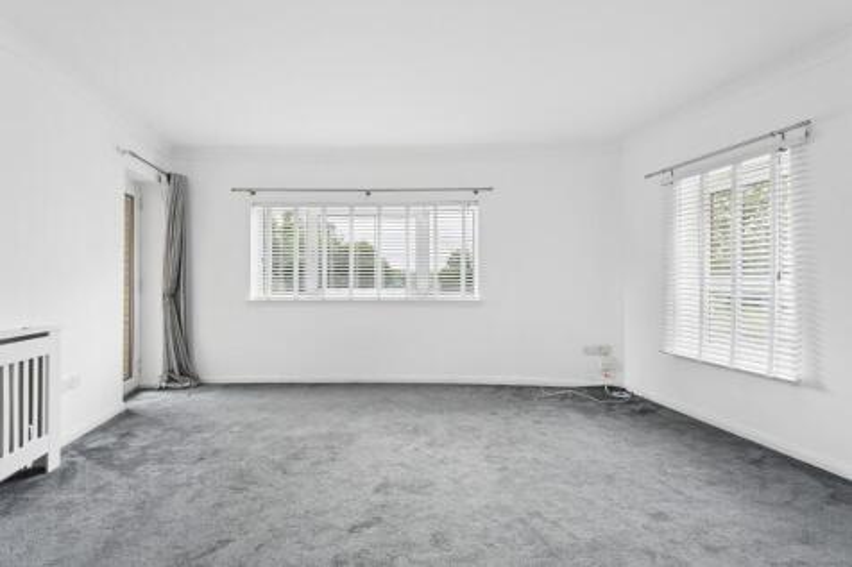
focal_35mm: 17
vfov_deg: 70.4
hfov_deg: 93.3
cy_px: 284
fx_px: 402
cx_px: 426
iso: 1250
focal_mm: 17
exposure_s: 1/320
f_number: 4
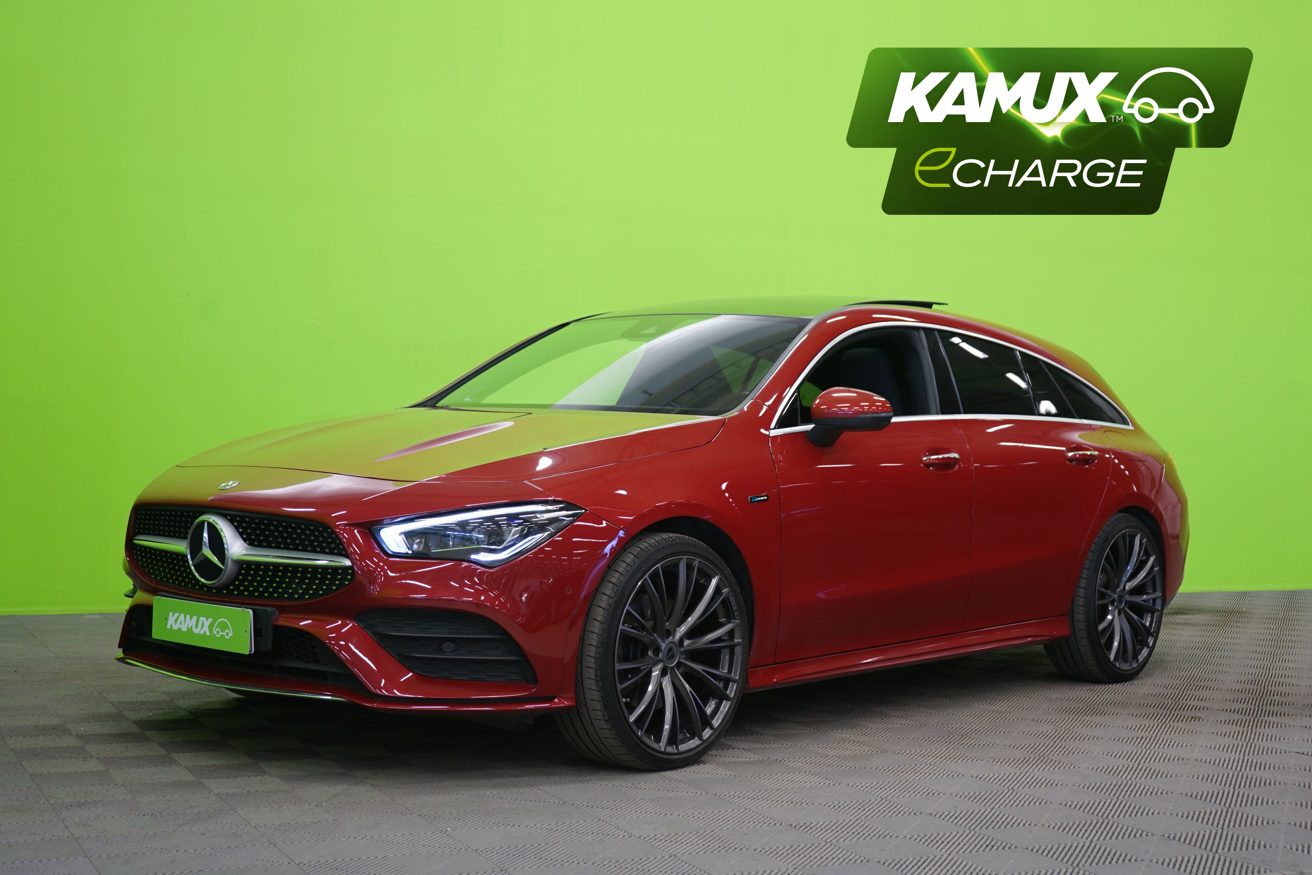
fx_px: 1786
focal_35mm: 49
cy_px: 438
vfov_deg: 27.5
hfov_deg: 40.3
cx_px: 656
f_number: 4.5
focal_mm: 49
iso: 400
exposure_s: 1/8
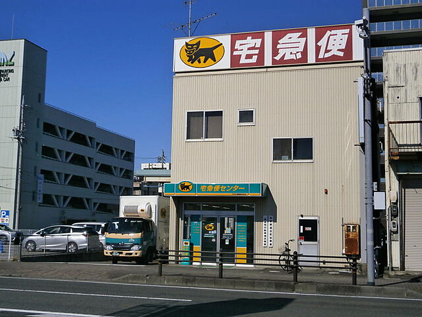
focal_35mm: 47
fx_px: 573
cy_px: 158
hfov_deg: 40.4
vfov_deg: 30.9
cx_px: 211
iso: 80
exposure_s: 1/500
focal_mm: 8.3
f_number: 9.7
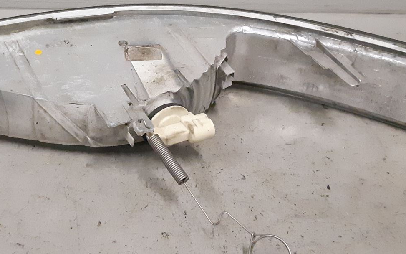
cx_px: 138
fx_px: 642
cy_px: 81
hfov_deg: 34.8
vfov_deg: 22.3
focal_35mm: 58
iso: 800
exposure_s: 1/291
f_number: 1.7
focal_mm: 3.93
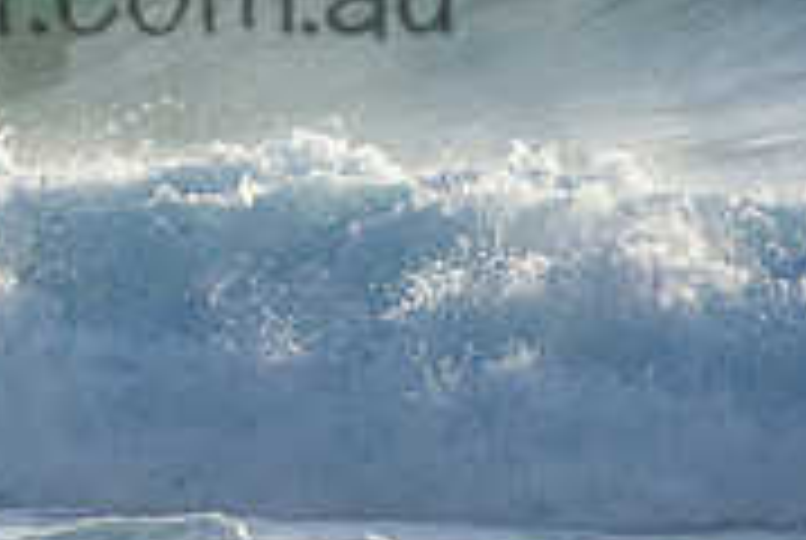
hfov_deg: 1.1
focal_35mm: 1891
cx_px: -23
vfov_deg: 0.7
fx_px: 42407
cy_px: -70
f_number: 5.6
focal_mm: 390
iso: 280
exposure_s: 1/2000
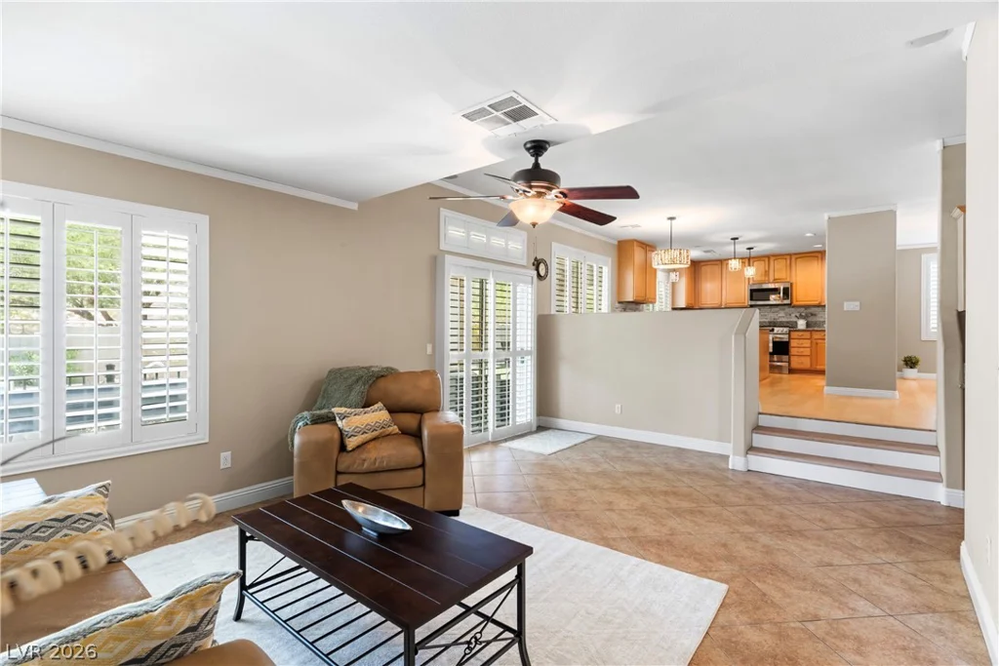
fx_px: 472
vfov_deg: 70.5
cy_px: 333
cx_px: 500
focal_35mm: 17
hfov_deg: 93.3
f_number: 8
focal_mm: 17
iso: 400
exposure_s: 1/5
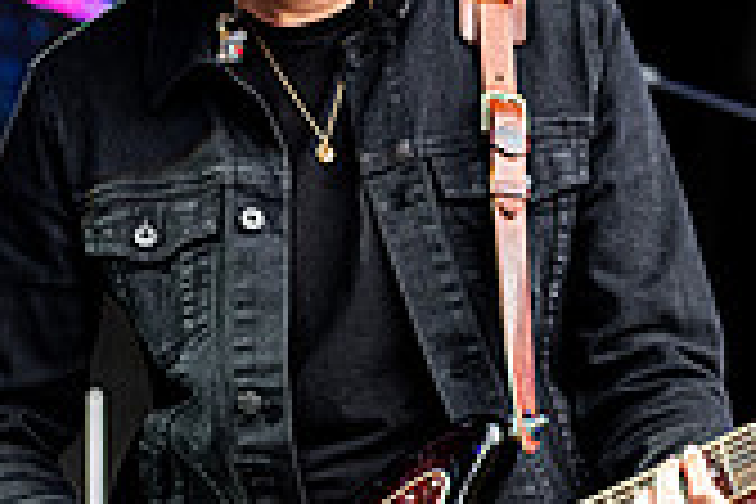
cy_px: 232
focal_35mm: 414
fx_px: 8693
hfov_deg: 5.0
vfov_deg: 3.3
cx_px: 248
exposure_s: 1/500
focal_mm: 110
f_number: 4.5
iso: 900
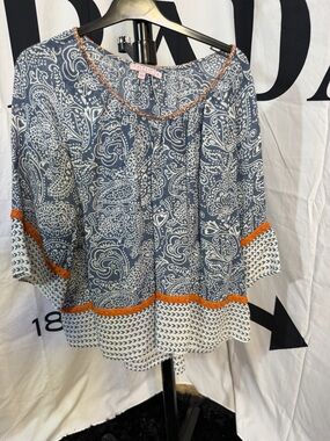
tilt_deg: -19.5
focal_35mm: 24
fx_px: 305
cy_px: 220
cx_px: 165
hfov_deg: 56.8
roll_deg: +4.3
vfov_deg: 71.6
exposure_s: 1/60
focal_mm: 6.76
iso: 125
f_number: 1.78
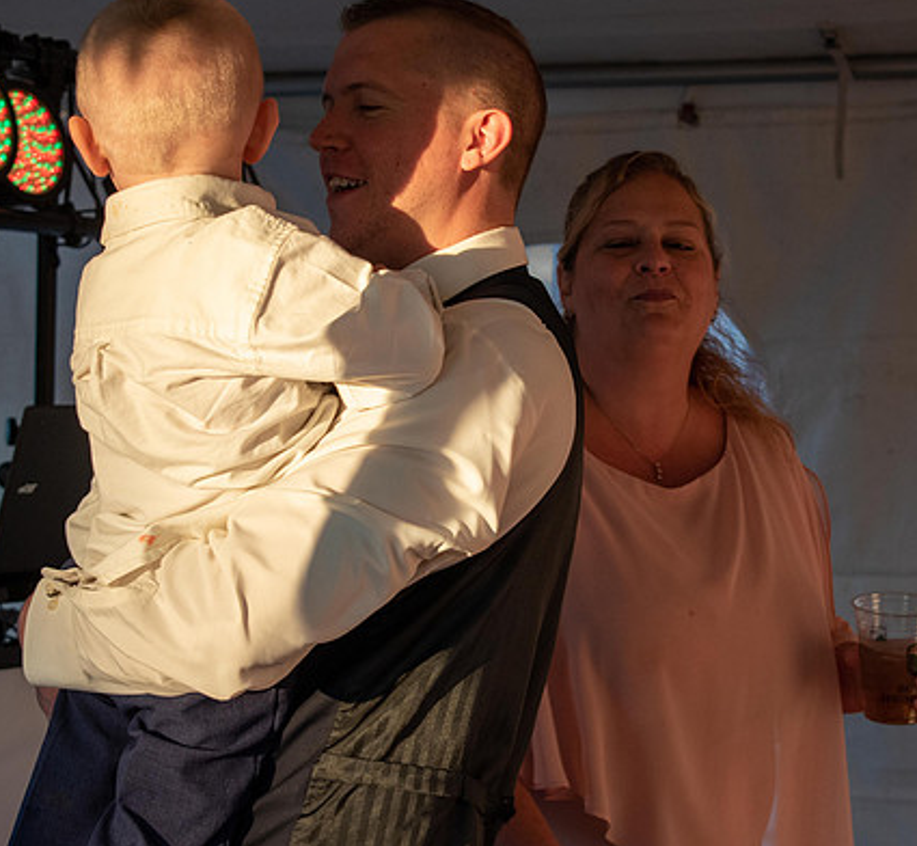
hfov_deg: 14.1
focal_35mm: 129
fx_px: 3719
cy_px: 381
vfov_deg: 13.0
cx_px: 474
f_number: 6.3
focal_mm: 55
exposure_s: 1/160
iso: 400
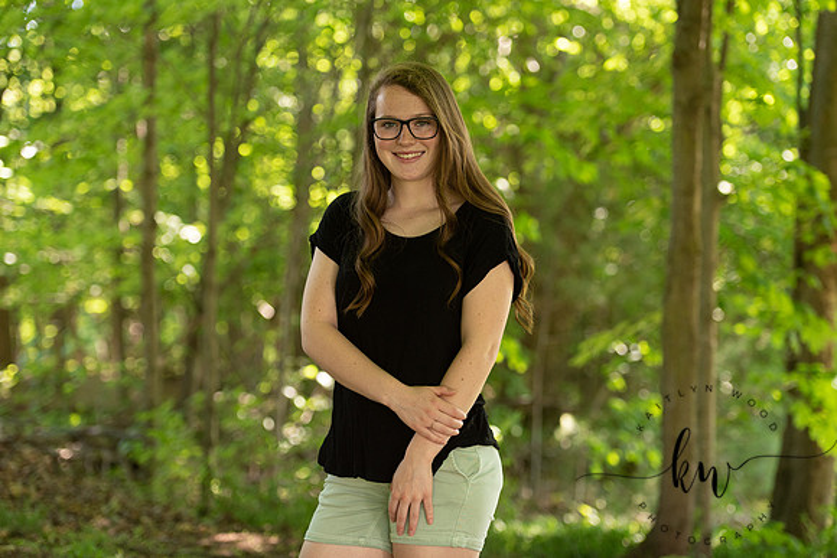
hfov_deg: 22.5
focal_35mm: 90
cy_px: 279
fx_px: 2099
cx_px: 418
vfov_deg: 15.2
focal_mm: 90
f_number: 2.8
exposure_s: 1/200
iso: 400
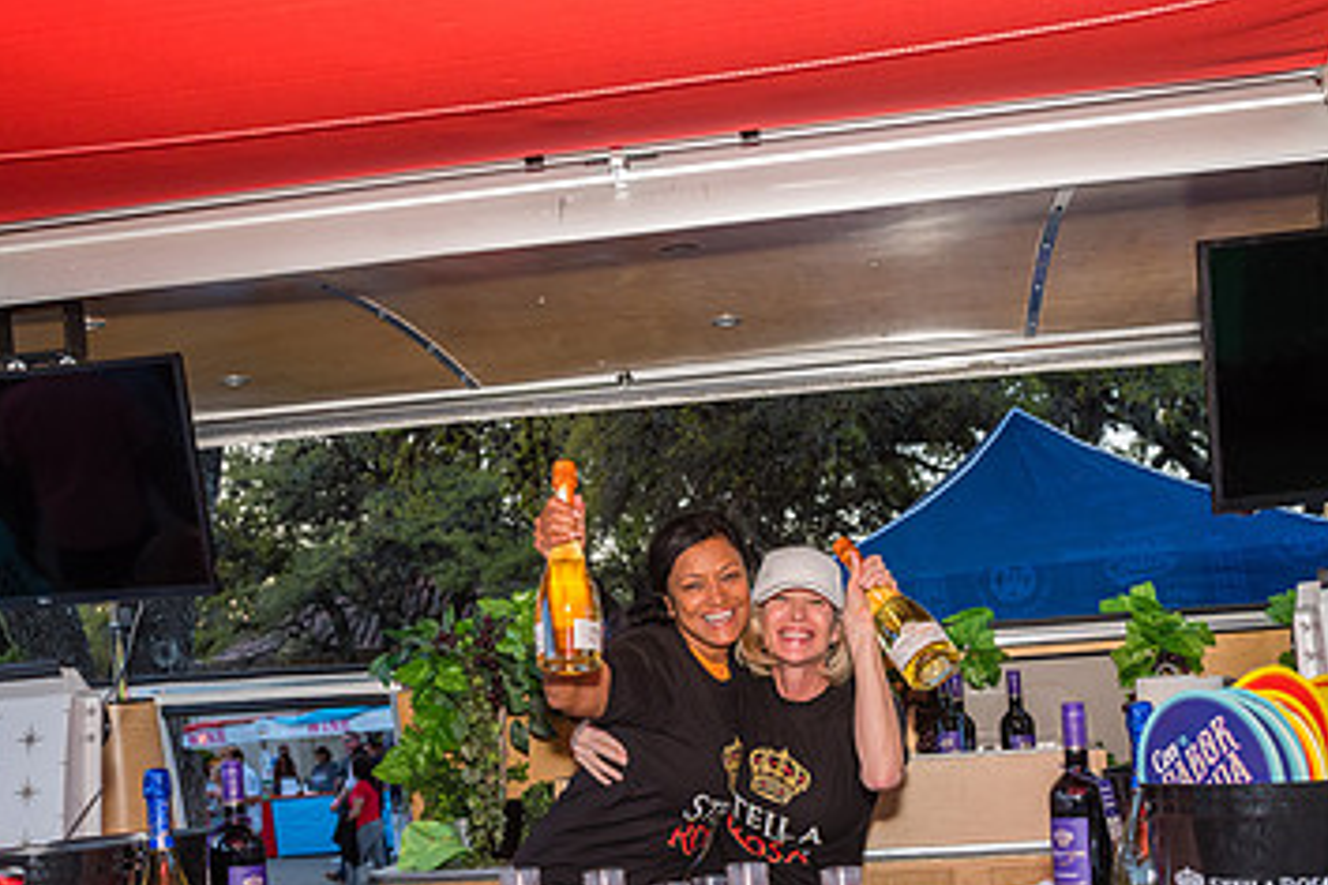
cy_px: 720
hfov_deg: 43.6
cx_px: 713
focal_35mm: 45
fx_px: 1660
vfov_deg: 29.1
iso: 1600
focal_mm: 27.5
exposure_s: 1/800
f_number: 4
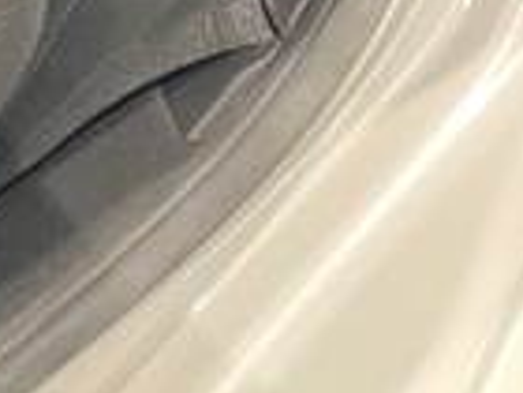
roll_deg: +1.0
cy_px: 131
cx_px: -650
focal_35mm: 119
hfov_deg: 13.2
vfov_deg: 12.4
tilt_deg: -32.3
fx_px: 1798
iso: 640
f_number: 1.6
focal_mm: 4.2
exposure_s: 1/33
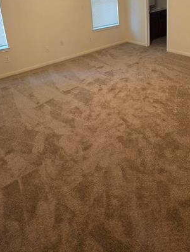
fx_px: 183
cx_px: 105
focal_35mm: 25
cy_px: 38
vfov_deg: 61.4
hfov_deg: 54.8
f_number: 1.9
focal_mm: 2.2
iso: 200
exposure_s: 1/60
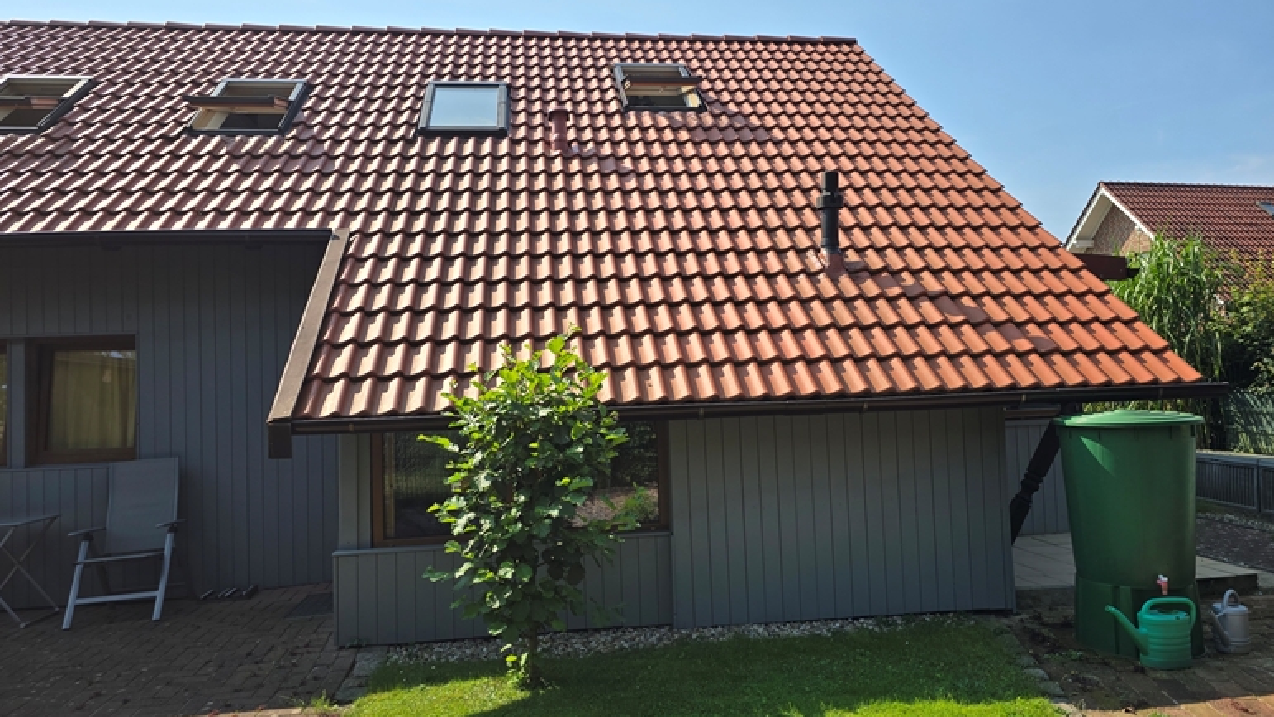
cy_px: 340
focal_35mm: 26
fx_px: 878
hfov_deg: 71.9
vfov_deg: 44.4
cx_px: 635
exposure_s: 1/763
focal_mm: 6.3
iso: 12
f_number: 1.7
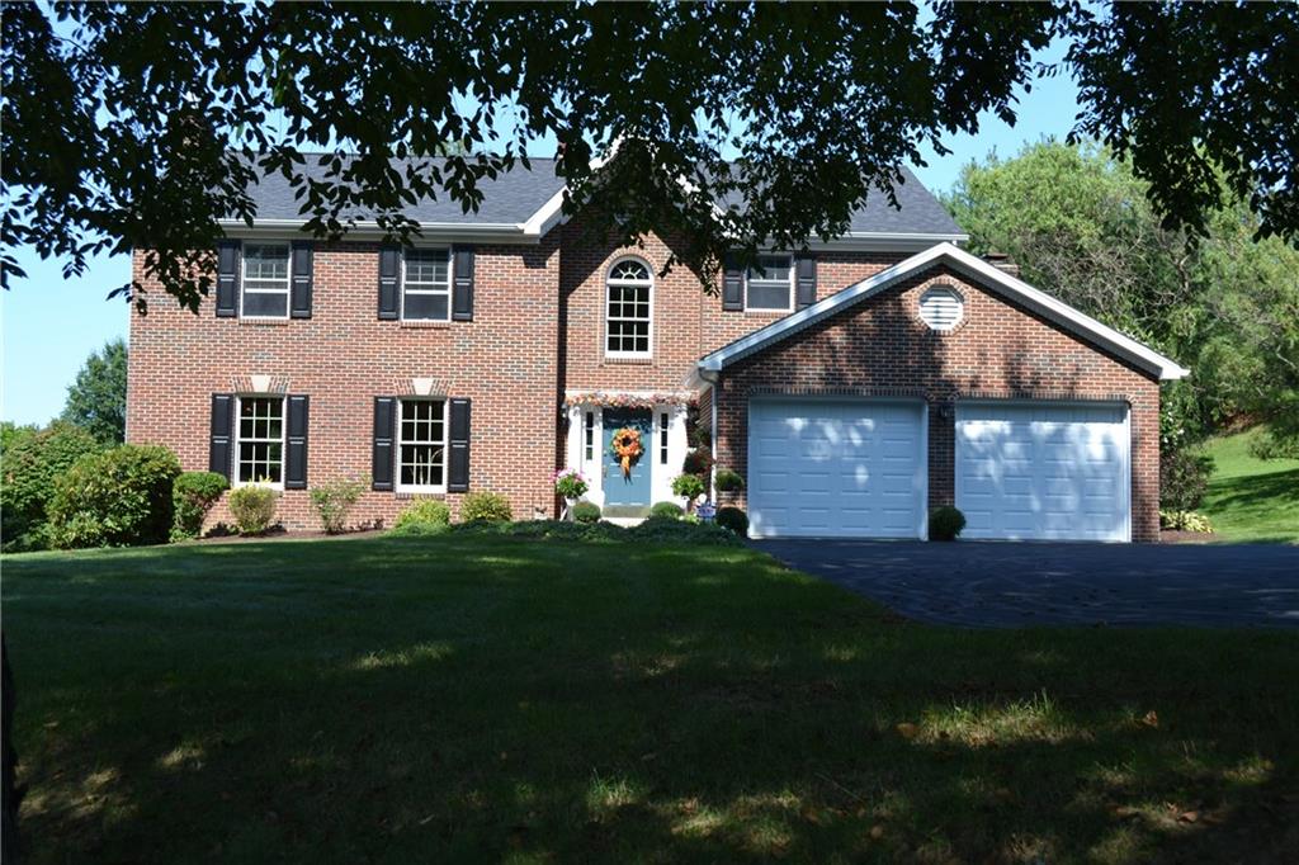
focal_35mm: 39
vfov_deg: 34.2
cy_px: 432
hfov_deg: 49.6
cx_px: 650
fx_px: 1407
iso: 100
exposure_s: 1/160
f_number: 6.3
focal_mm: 26
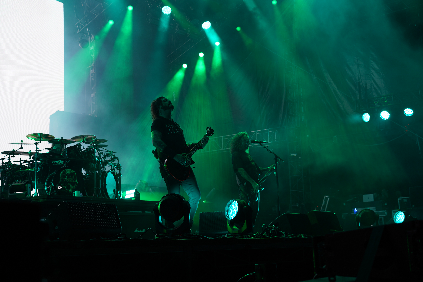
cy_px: 141
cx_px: 212
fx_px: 587
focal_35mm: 50
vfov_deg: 27.0
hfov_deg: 39.6
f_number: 4
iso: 125
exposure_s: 1/60
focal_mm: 50
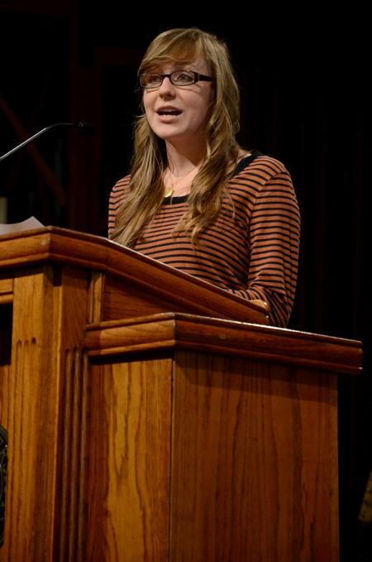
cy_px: 281
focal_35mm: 158
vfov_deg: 13.1
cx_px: 186
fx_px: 2451
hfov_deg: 8.7
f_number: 5.6
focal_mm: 105
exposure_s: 1/200
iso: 2000
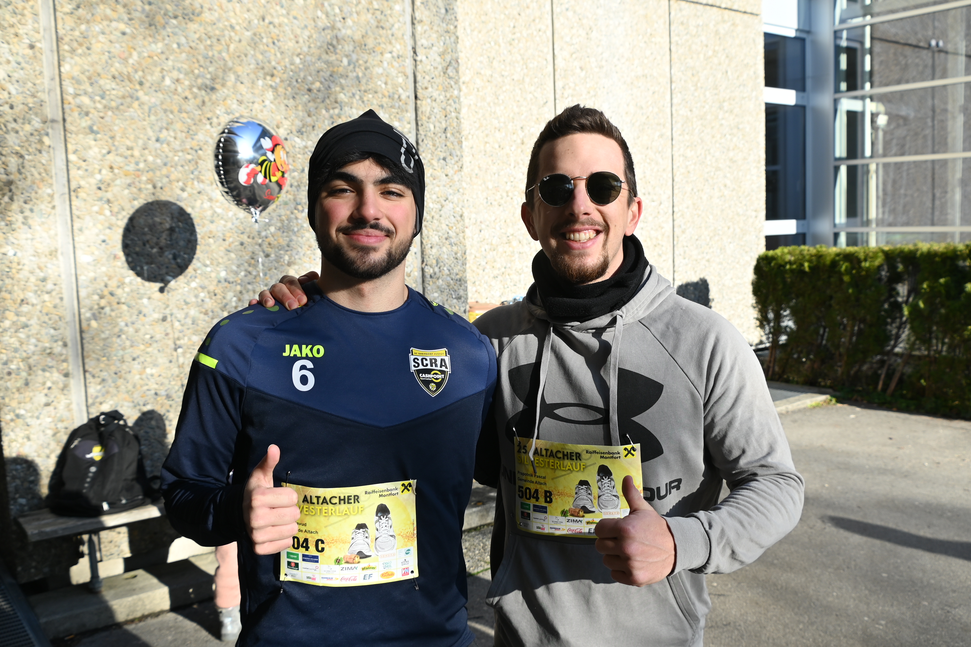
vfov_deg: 40.0
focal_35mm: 33
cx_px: 486
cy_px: 324
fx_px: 890
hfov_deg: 57.2
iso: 125
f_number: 5.6
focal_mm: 22
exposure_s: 1/250
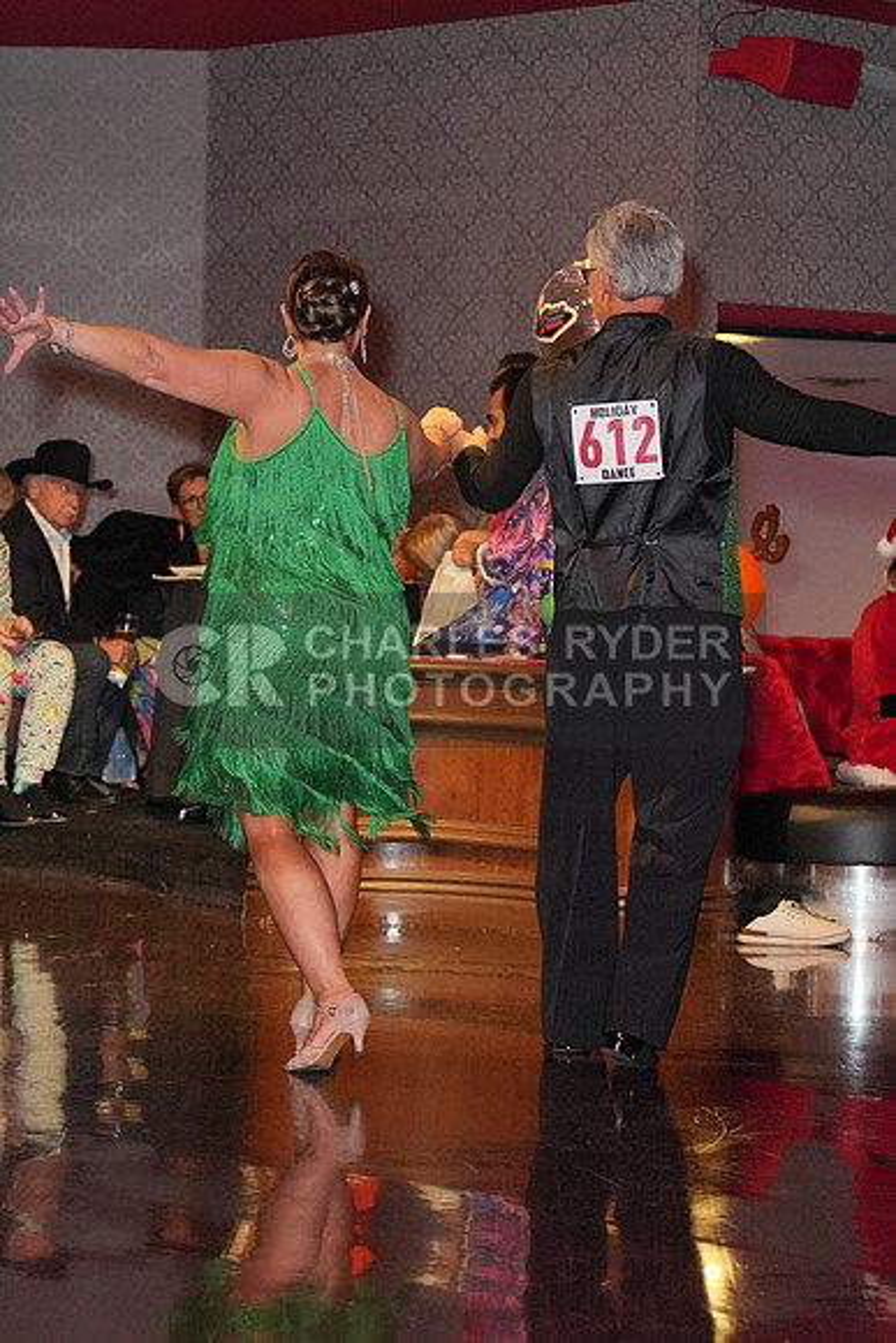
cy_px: 672
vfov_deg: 19.5
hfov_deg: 13.0
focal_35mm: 105
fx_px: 3917
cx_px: 448
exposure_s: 1/200
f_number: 4
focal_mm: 70
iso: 4000
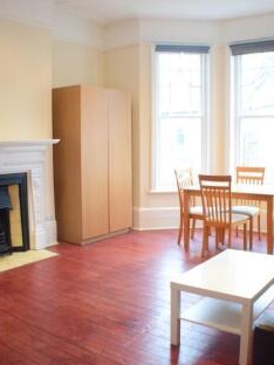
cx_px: 150
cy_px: 184
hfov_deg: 32.9
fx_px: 464
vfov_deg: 42.9
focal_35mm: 44
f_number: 3.8
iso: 1250
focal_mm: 20
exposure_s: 1/60
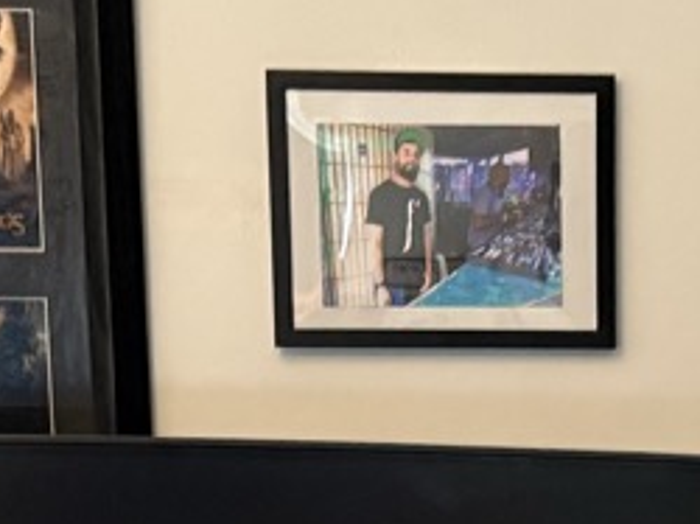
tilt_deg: -12.7
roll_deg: +0.0
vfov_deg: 11.0
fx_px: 2525
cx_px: 594
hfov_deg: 15.6
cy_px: 970
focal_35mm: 125
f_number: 1.6
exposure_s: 1/50
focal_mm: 5.96
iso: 500
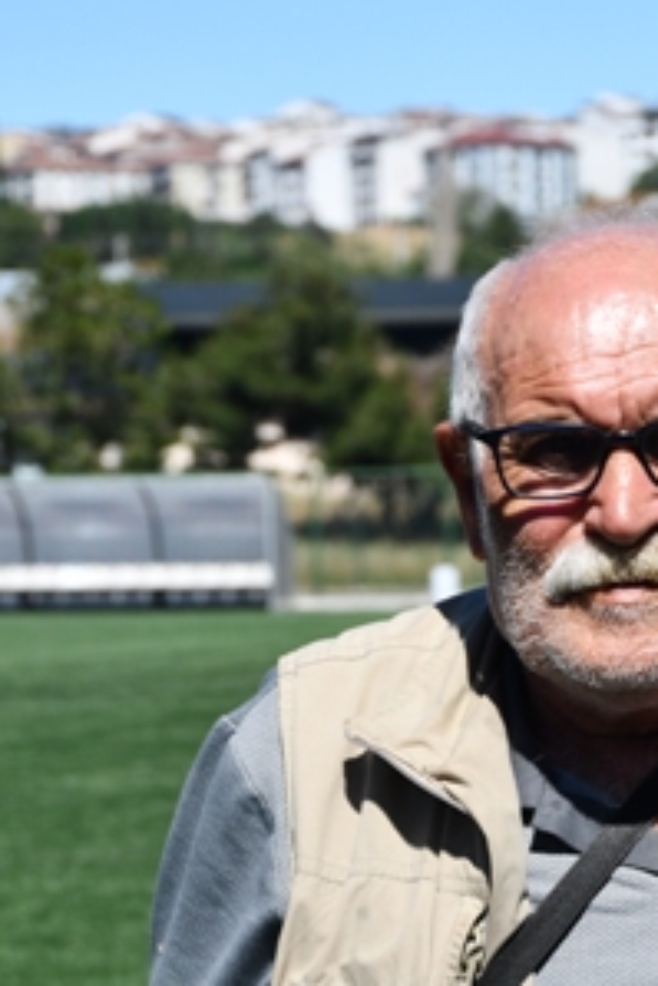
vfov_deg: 10.6
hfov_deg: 7.1
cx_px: 600
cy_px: 900
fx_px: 5285
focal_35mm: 193
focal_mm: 60
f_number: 8
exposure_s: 1/250
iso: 140
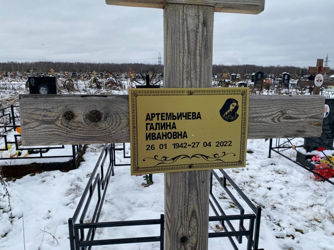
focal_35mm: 26
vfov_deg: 53.1
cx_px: 167
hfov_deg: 67.3
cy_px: 125
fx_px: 251
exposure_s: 1/441
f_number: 1.8
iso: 32
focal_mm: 4.25
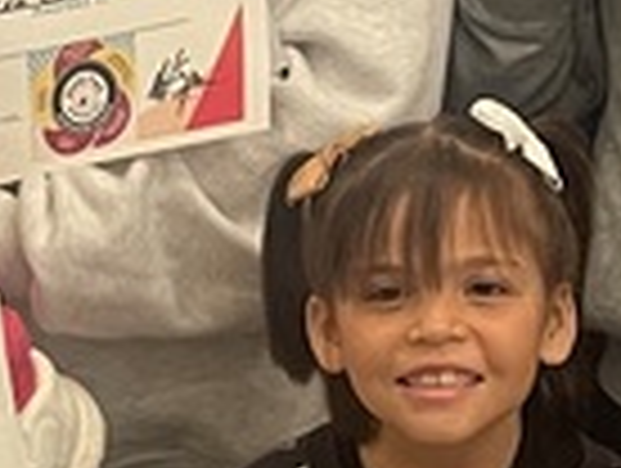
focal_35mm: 185
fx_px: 3325
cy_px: 351
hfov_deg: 10.5
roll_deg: -1.3
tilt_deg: -23.2
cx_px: 742
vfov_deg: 8.0
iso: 250
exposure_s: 1/60
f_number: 1.6
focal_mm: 5.1
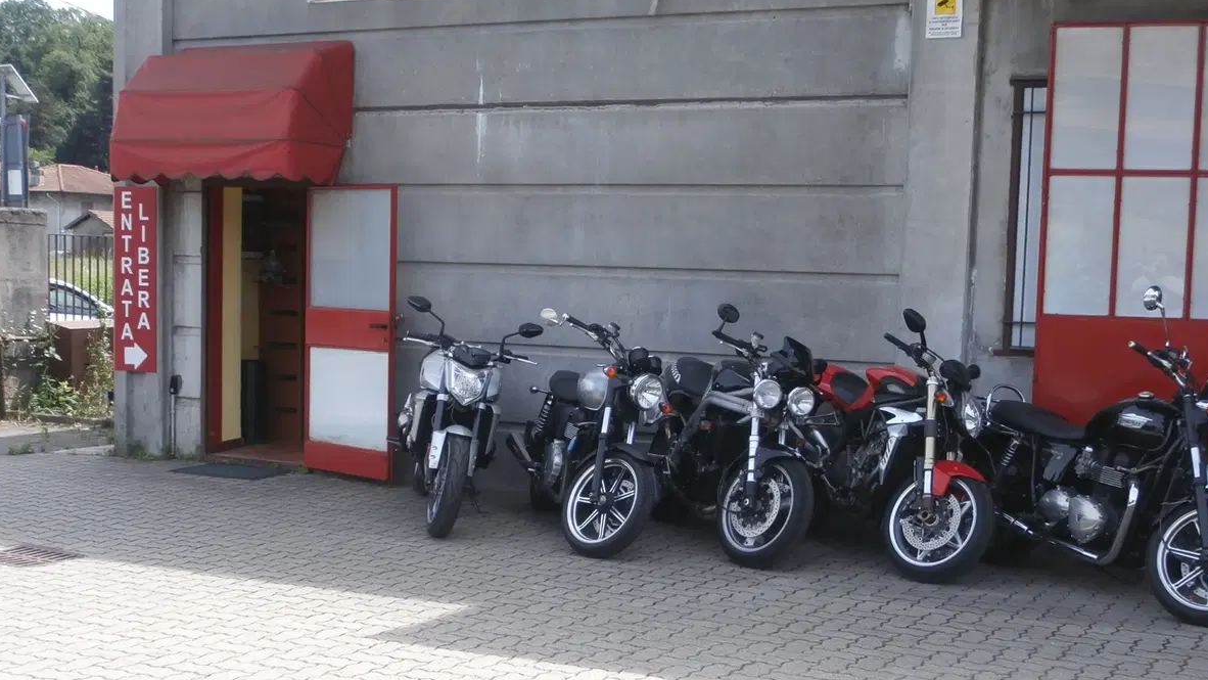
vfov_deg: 23.0
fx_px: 1666
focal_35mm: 52
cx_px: 609
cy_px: 405
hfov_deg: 39.9
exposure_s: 1/250
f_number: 4.2
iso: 100
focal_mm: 8.29
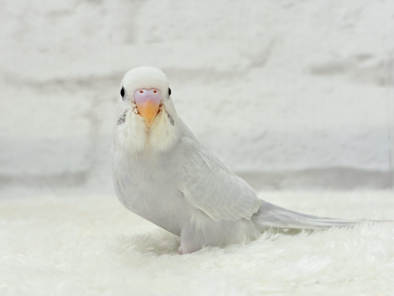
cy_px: 148
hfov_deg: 36.8
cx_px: 197
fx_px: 592
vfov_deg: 28.0
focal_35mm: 52
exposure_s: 1/100
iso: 50
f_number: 1.6
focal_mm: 5.96
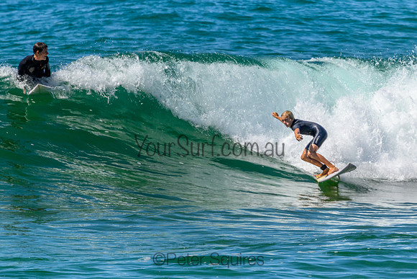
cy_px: 147
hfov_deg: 1.9
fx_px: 12751
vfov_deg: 1.3
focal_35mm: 1101
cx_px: 287
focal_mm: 800
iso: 900
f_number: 11
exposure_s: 1/2000
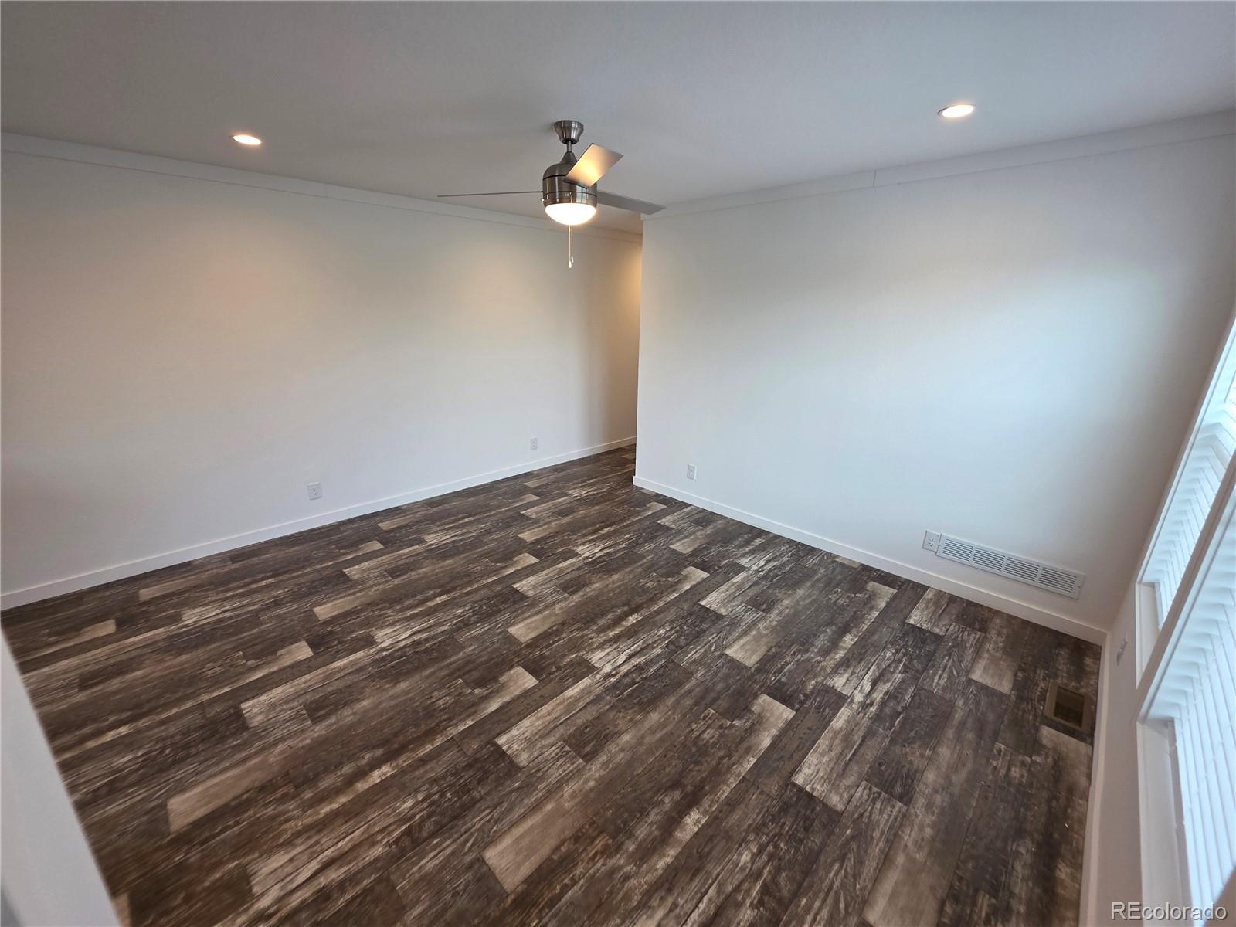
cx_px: 618
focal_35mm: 13
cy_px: 464
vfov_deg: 89.9
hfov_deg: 106.2
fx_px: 464
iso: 125
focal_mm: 2.2
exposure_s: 1/120
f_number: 1.9
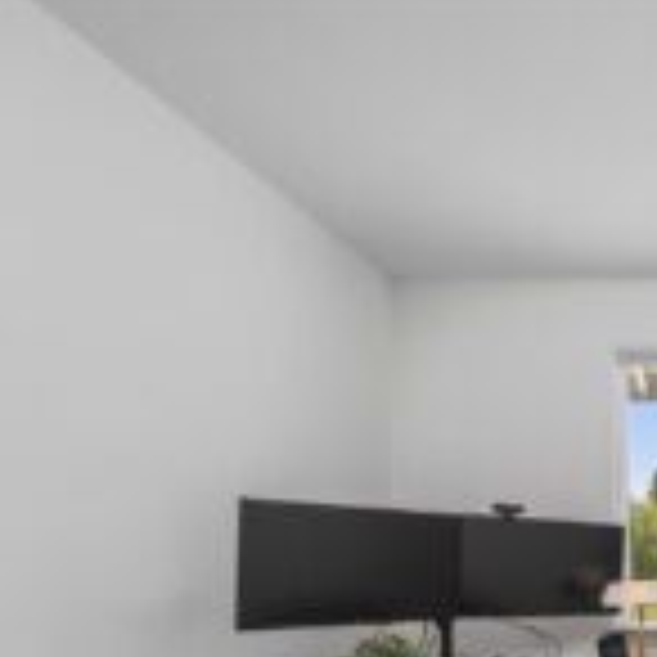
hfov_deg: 42.4
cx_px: 752
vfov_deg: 50.9
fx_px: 601
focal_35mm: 28
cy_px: 587
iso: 1000
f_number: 7.1
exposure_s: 1/13
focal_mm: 12
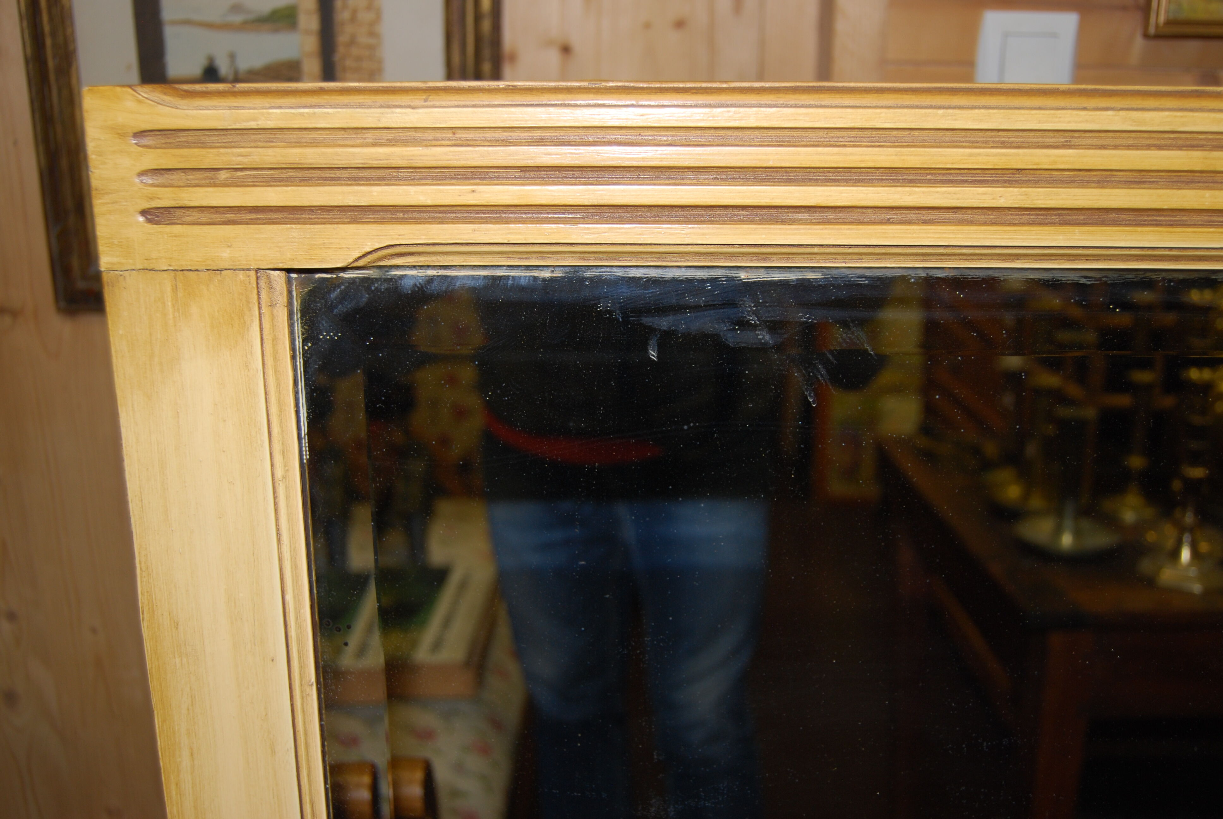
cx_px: 612
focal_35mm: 36
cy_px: 410
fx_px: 1224
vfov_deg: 37.0
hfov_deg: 53.1
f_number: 4
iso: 200
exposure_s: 1/60
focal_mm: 24
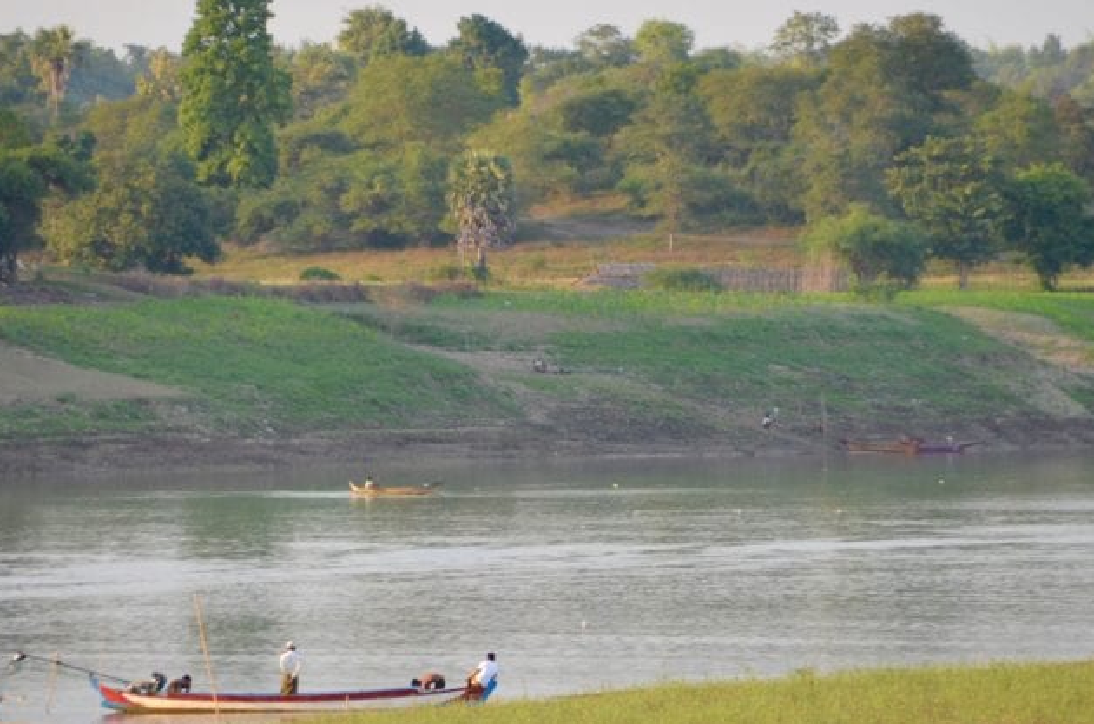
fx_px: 18495
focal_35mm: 610
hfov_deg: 3.4
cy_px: 323
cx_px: 516
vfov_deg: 2.2
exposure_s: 1/400
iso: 500
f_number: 6.3
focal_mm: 250
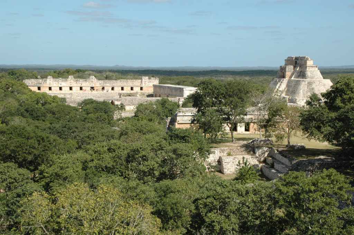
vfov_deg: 21.5
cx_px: 177
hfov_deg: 31.9
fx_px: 619
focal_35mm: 63
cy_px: 118
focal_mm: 42
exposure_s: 1/400
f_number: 10
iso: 400
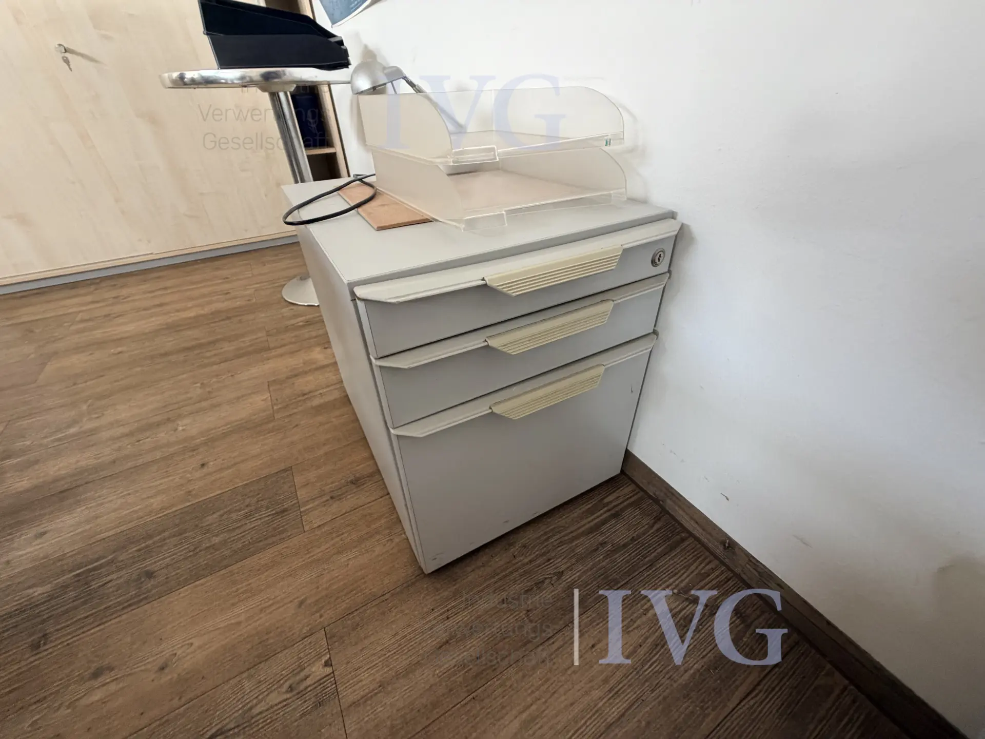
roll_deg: +4.5
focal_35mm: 14
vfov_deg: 85.7
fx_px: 398
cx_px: 492
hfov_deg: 102.1
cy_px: 370
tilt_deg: -36.0
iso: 250
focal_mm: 2.22
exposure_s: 1/121
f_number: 2.2
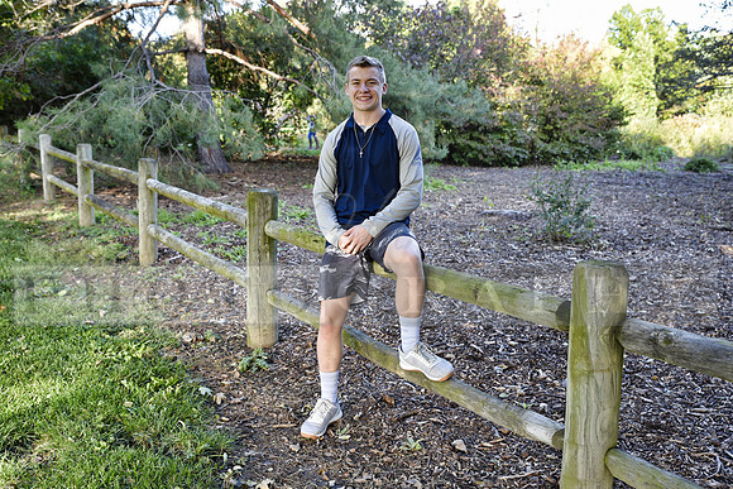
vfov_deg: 35.1
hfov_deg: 50.7
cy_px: 244
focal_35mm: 38
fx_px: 774
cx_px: 366
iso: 200
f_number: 4.5
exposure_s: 1/80
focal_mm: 38
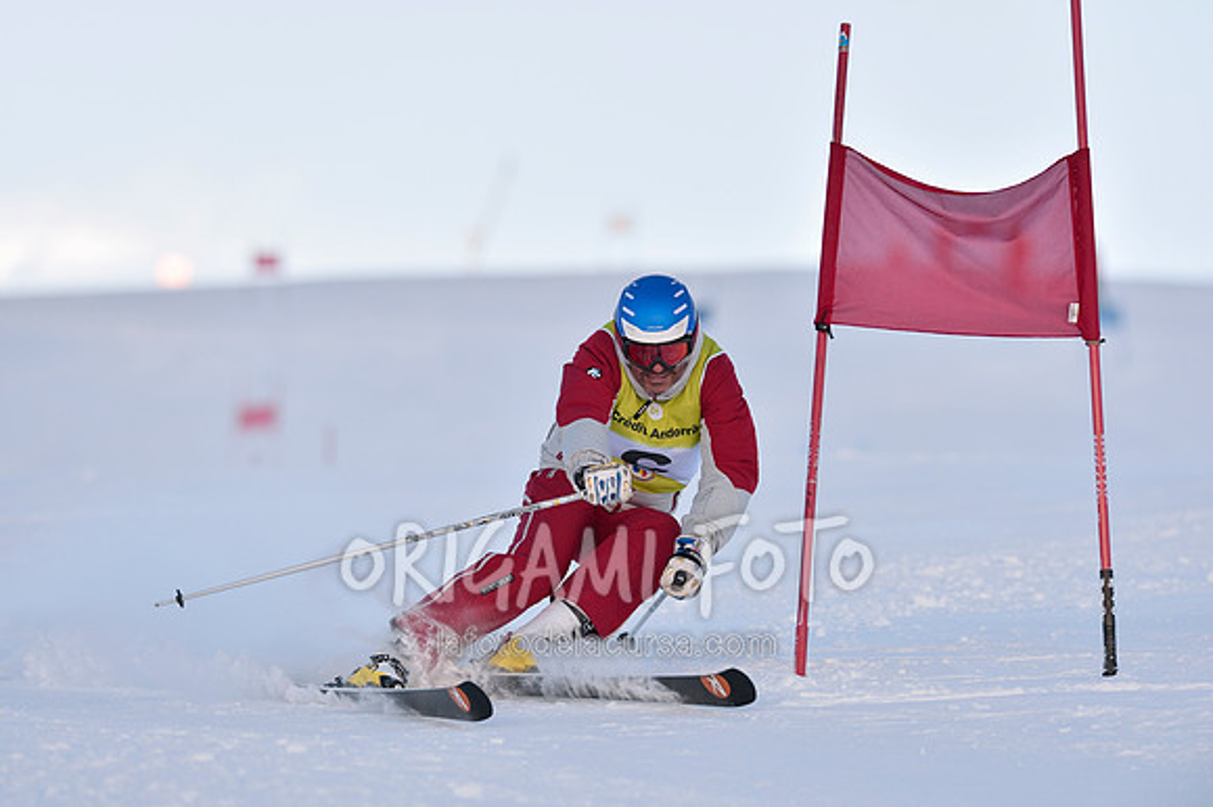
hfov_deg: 6.9
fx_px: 10102
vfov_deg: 4.6
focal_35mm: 300
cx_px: 606
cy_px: 404
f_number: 4.5
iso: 100
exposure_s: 1/1250
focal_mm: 300
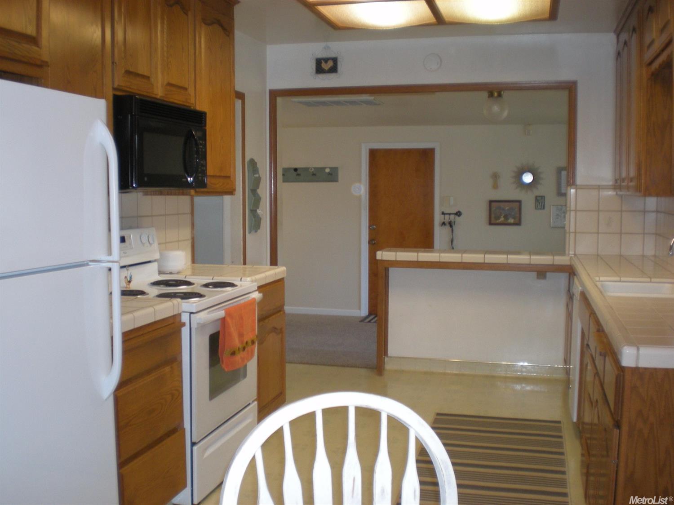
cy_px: 252
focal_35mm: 38
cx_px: 337
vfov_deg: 37.7
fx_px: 740
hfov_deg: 49.0
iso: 135
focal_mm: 6.3
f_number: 3.1
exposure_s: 1/30
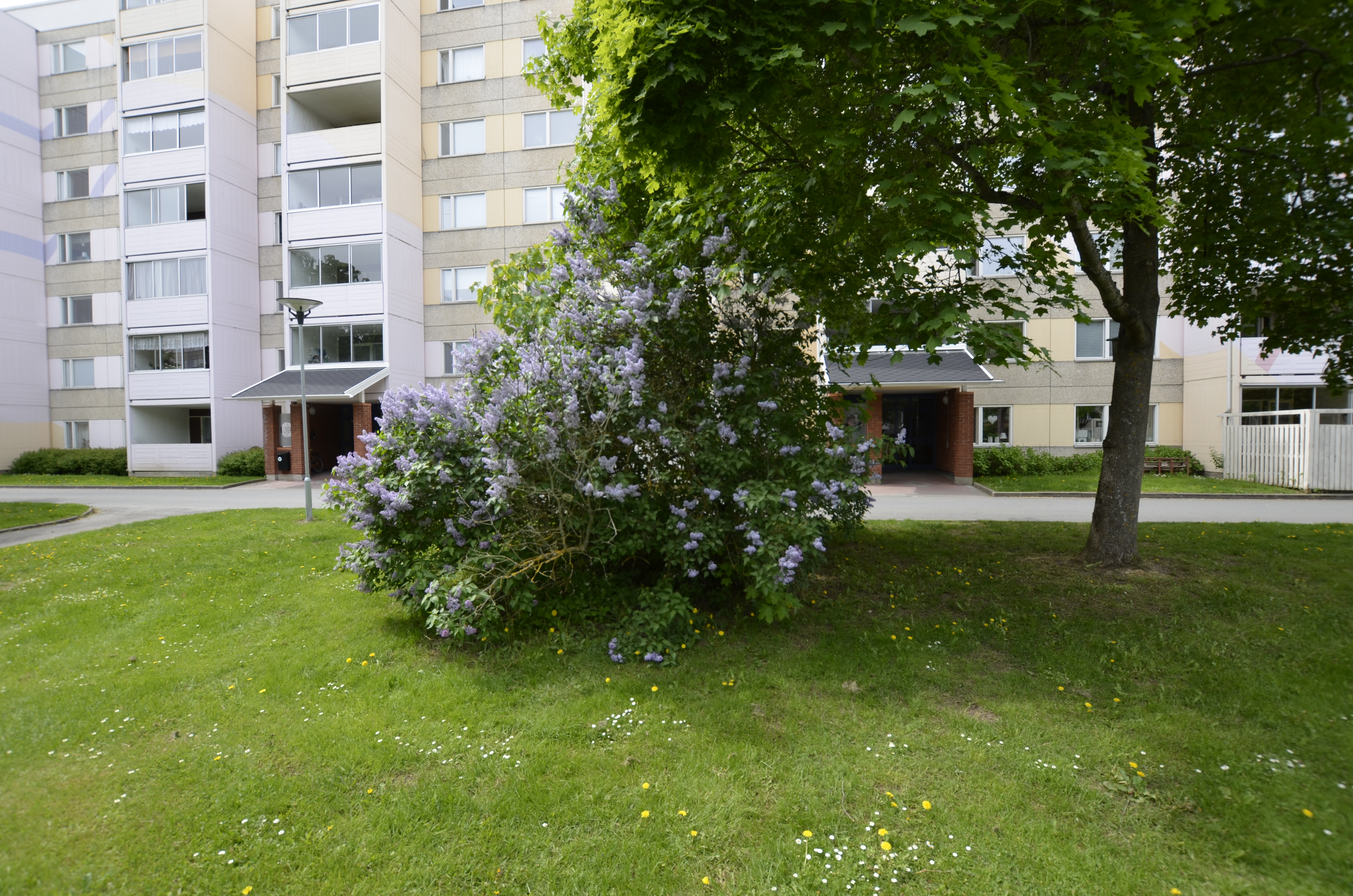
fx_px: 563
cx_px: 676
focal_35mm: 15
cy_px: 448
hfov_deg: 100.5
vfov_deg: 77.1
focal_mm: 10
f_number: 6.3
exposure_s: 1/160
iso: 200
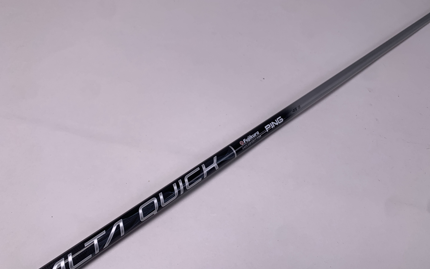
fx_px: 328
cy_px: 150
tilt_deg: -55.6
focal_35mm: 28
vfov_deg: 44.5
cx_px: 217
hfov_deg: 66.5
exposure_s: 1/523
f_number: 1.8
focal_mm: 4.25
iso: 25
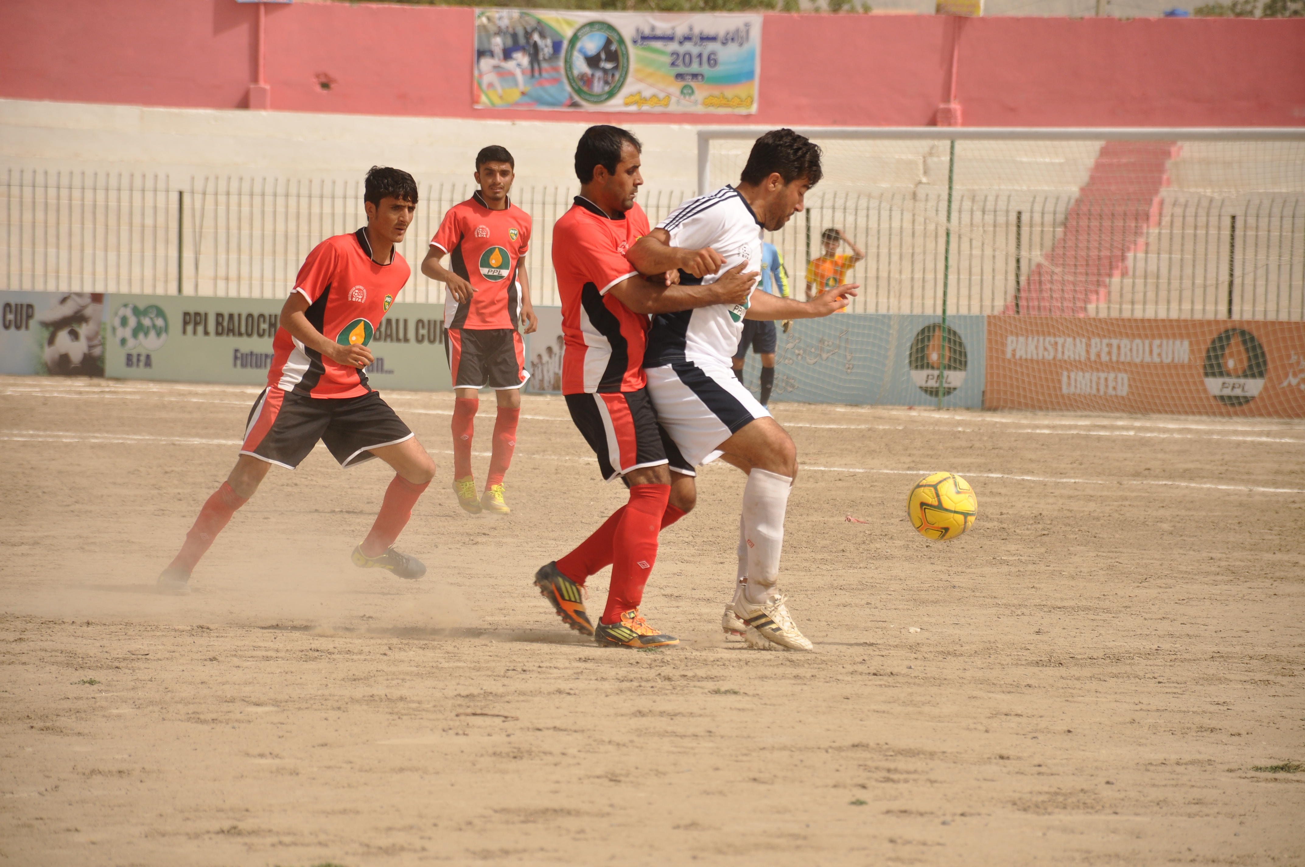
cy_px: 434
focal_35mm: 210
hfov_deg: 9.8
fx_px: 7603
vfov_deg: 6.5
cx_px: 652
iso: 200
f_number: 5.6
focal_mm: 140
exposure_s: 1/1000
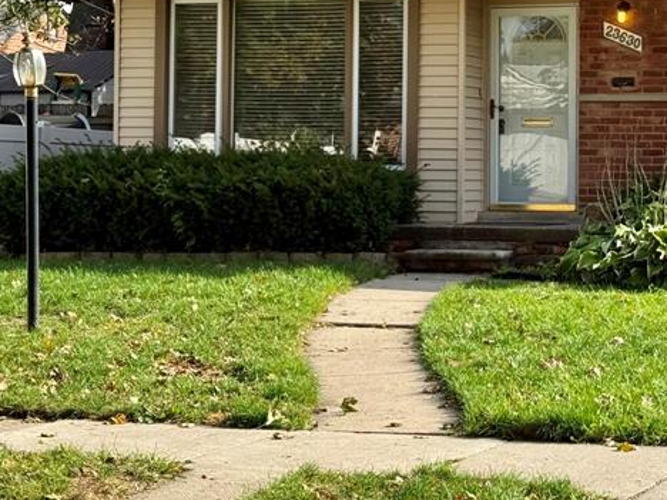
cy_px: 94
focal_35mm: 105
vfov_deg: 14.0
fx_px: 2023
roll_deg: -0.9
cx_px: 524
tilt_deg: +2.4
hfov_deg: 18.6
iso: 100
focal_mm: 6.76
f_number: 1.78
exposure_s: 1/2273
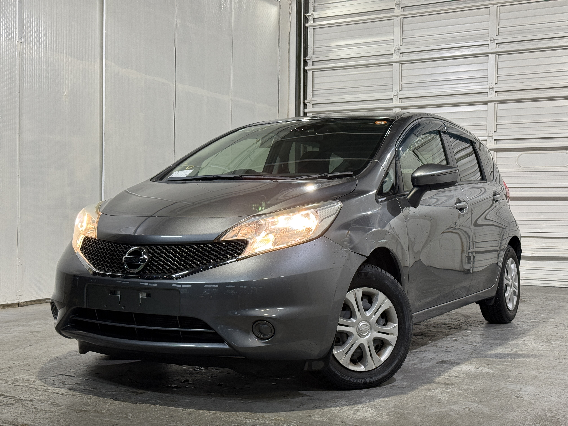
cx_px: 284
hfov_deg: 39.7
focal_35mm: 48
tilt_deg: -0.1
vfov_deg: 30.3
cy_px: 213
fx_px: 788
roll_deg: -0.6
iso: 125
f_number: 1.78
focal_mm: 6.76
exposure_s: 1/60
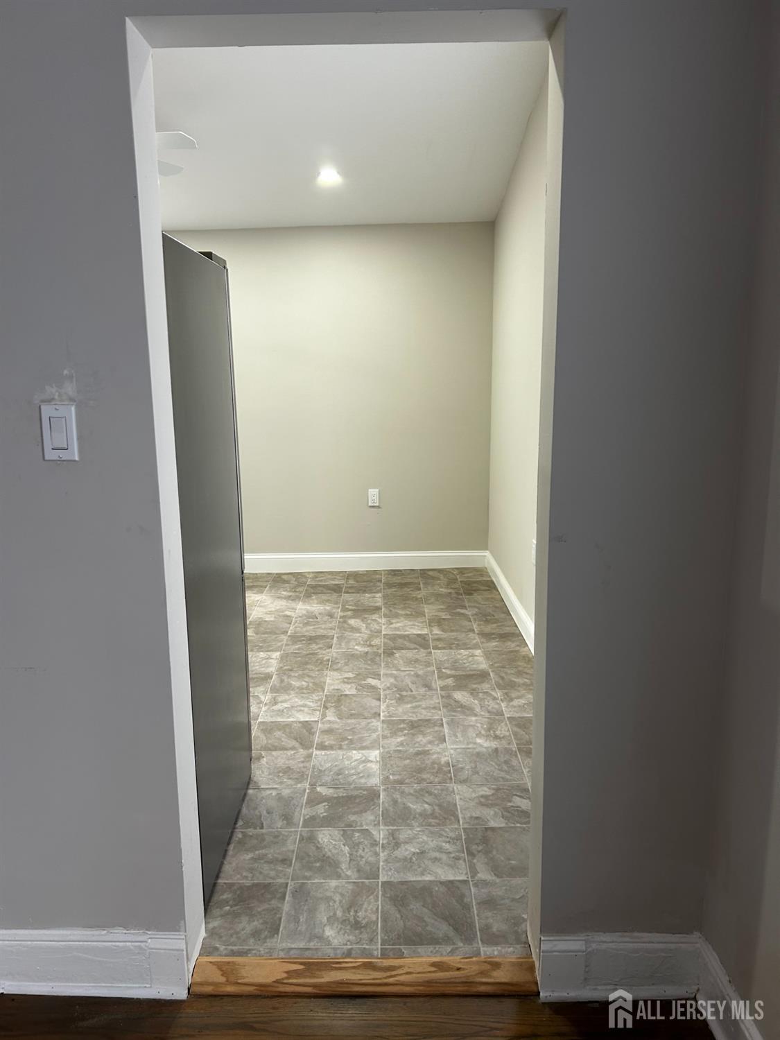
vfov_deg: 67.3
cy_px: 520
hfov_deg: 53.1
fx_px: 781
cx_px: 390
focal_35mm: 26
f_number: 1.5
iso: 64
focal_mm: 5.7
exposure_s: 1/60
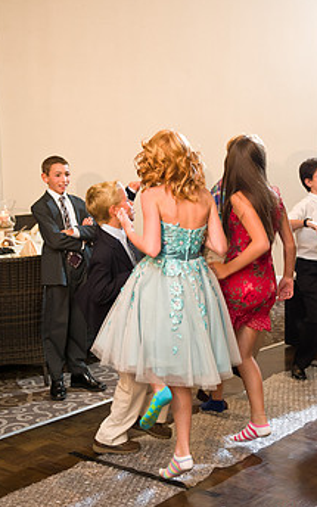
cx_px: 189
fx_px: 885
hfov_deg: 20.3
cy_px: 254
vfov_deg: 32.0
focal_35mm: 64
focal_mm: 48
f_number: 3.2
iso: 1600
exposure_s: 1/125
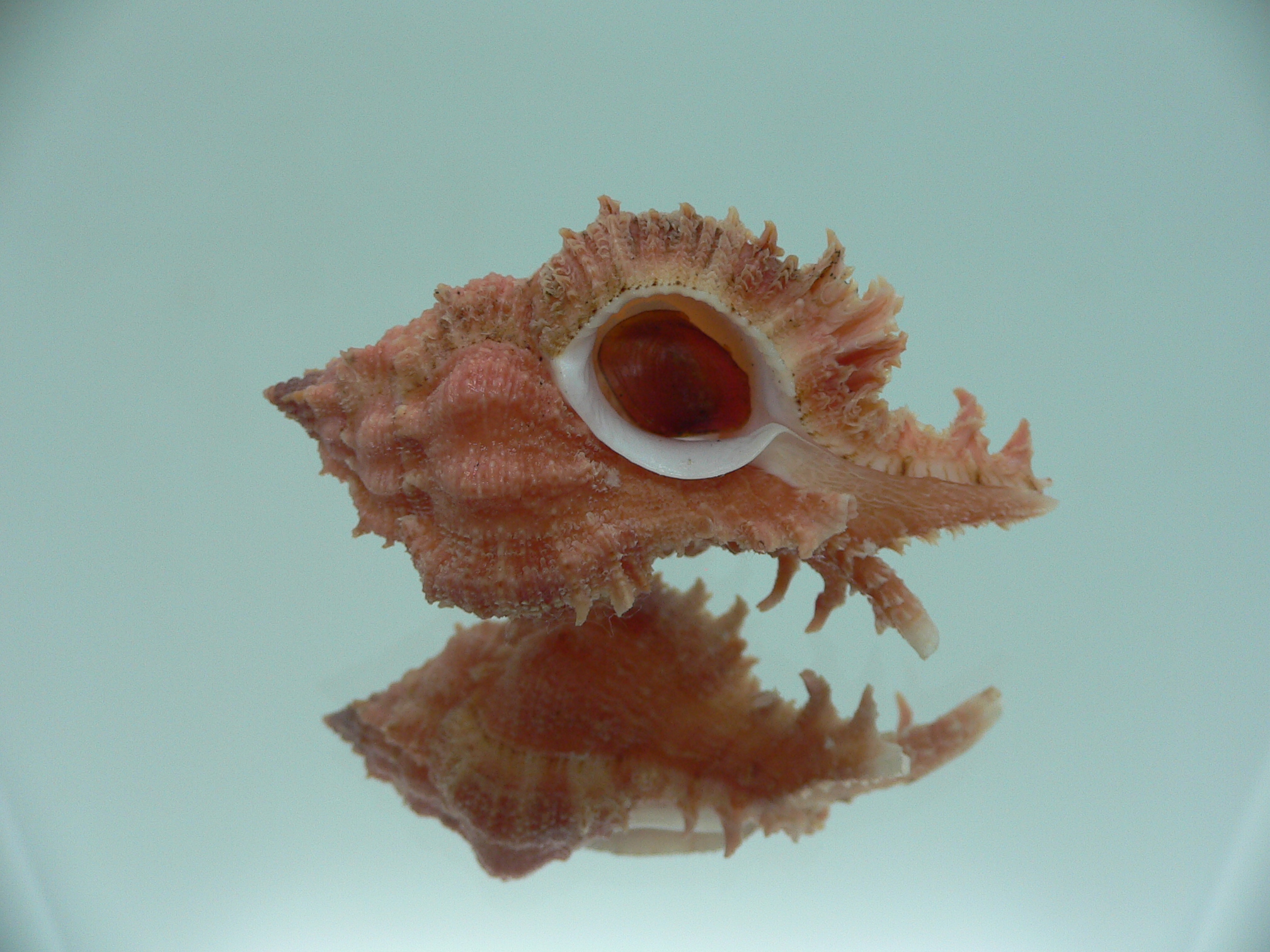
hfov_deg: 52.6
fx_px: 1284
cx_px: 635
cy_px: 476
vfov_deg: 40.7
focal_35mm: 35
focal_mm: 4.6
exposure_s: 1/60
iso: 80
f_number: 2.8
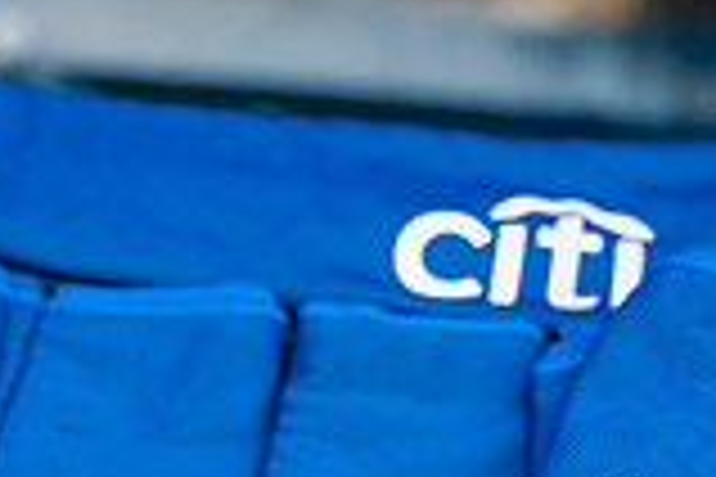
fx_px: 1889
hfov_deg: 21.4
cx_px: 234
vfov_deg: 13.5
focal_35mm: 95
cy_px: 724
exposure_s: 1/500
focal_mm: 26
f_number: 3.2
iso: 400
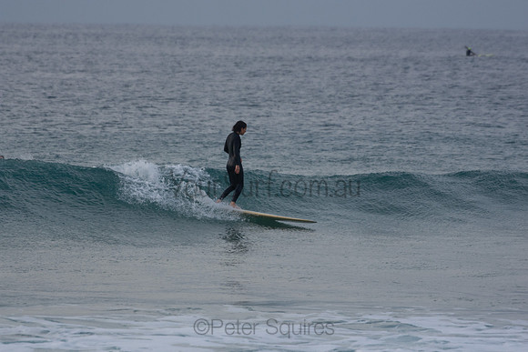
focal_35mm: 480
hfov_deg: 4.3
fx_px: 7041
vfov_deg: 2.9
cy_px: 176
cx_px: 264
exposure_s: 1/1600
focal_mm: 320
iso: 400
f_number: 5.6
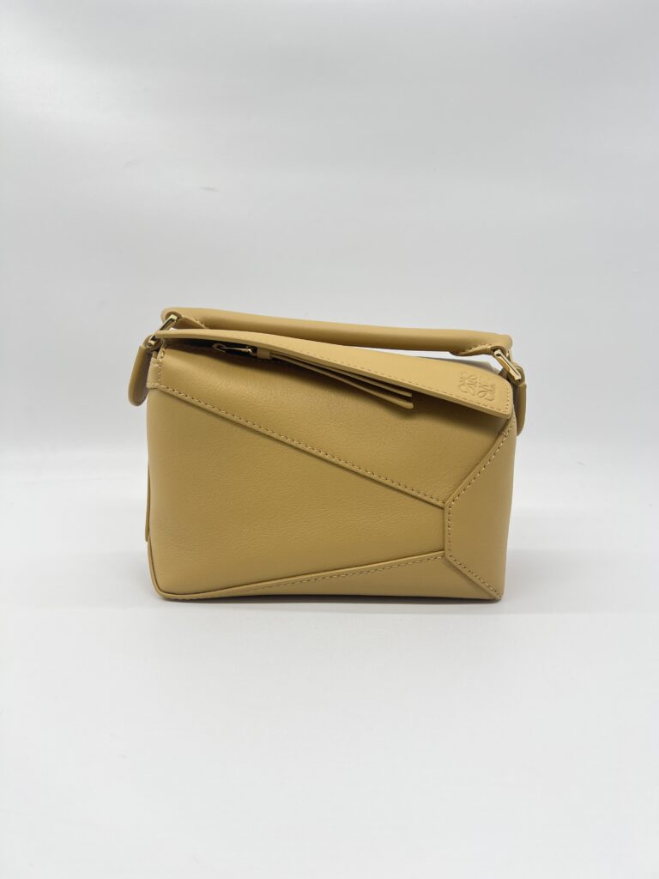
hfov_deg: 53.1
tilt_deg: -10.5
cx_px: 330
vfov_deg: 67.3
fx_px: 660
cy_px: 440
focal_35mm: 26
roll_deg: +0.4
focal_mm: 5.7
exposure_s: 1/135
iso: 32
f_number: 1.5
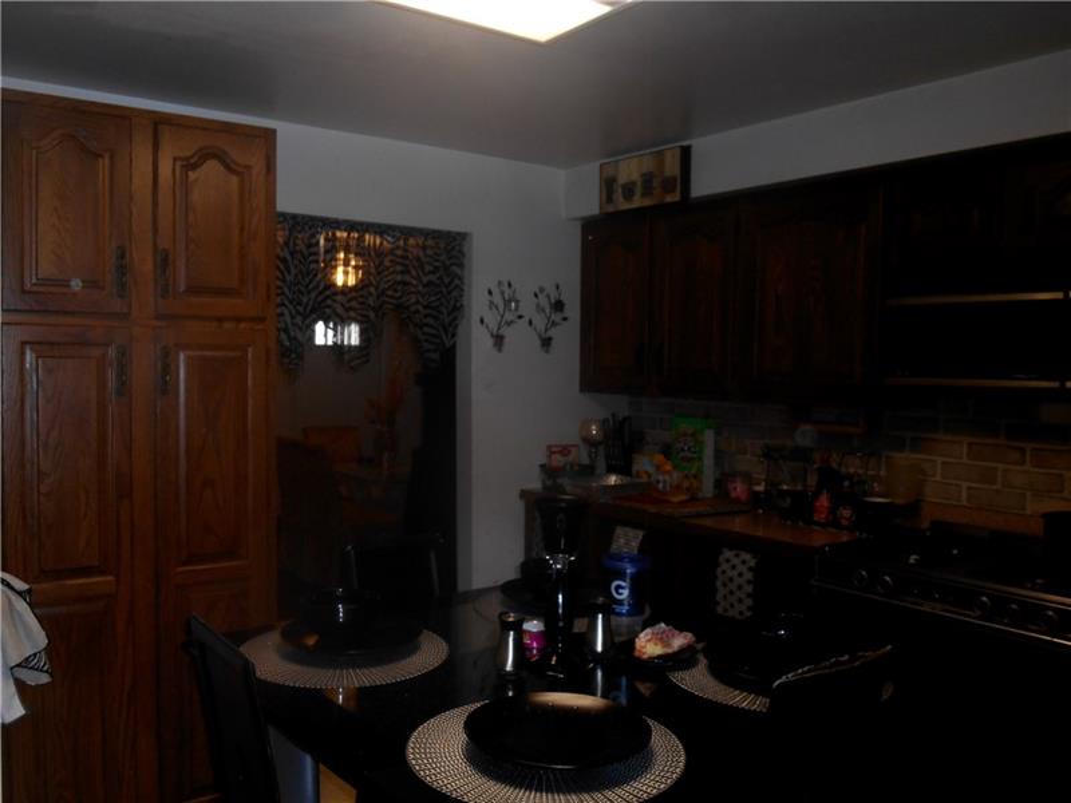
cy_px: 402
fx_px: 959
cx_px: 536
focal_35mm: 31
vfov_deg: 45.4
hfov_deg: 58.4
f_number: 3.6
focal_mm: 5.5
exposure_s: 1/25
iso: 200
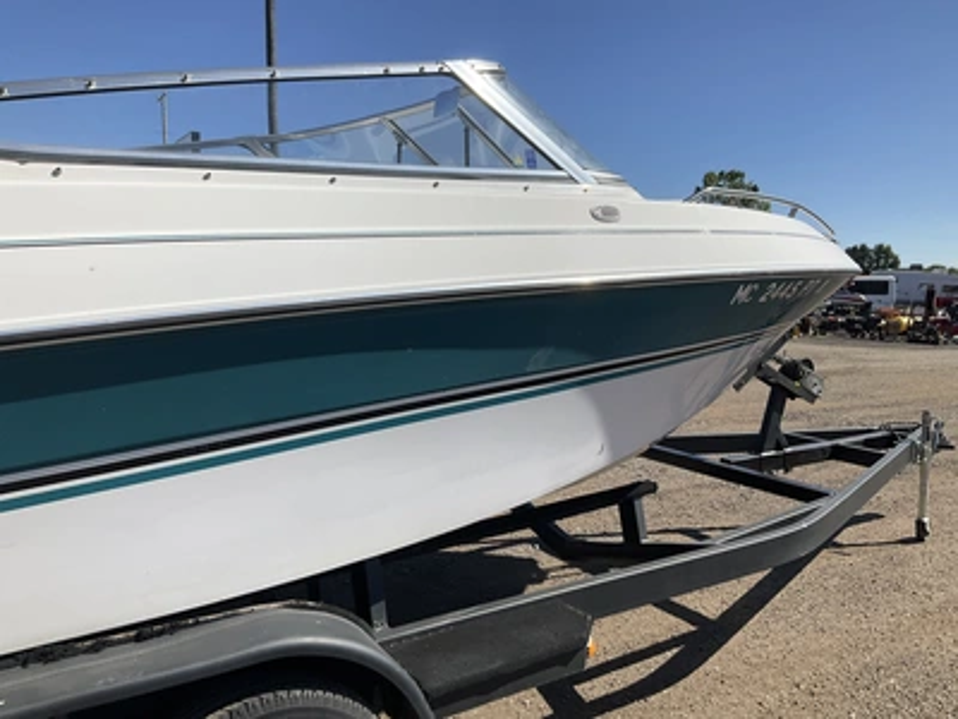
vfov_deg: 48.2
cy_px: 360
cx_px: 479
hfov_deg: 61.7
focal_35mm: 29
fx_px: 803
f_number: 1.8
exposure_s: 1/2959
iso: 25
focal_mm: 3
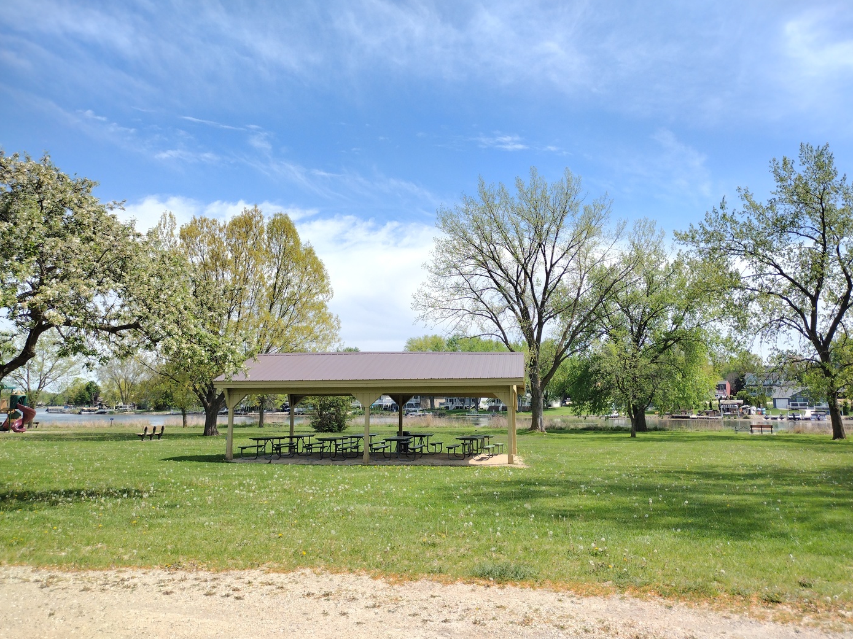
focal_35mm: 28
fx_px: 690
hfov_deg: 63.4
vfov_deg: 49.7
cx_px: 440
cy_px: 309
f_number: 1.7
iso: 100
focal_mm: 4.71
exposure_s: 1/2247
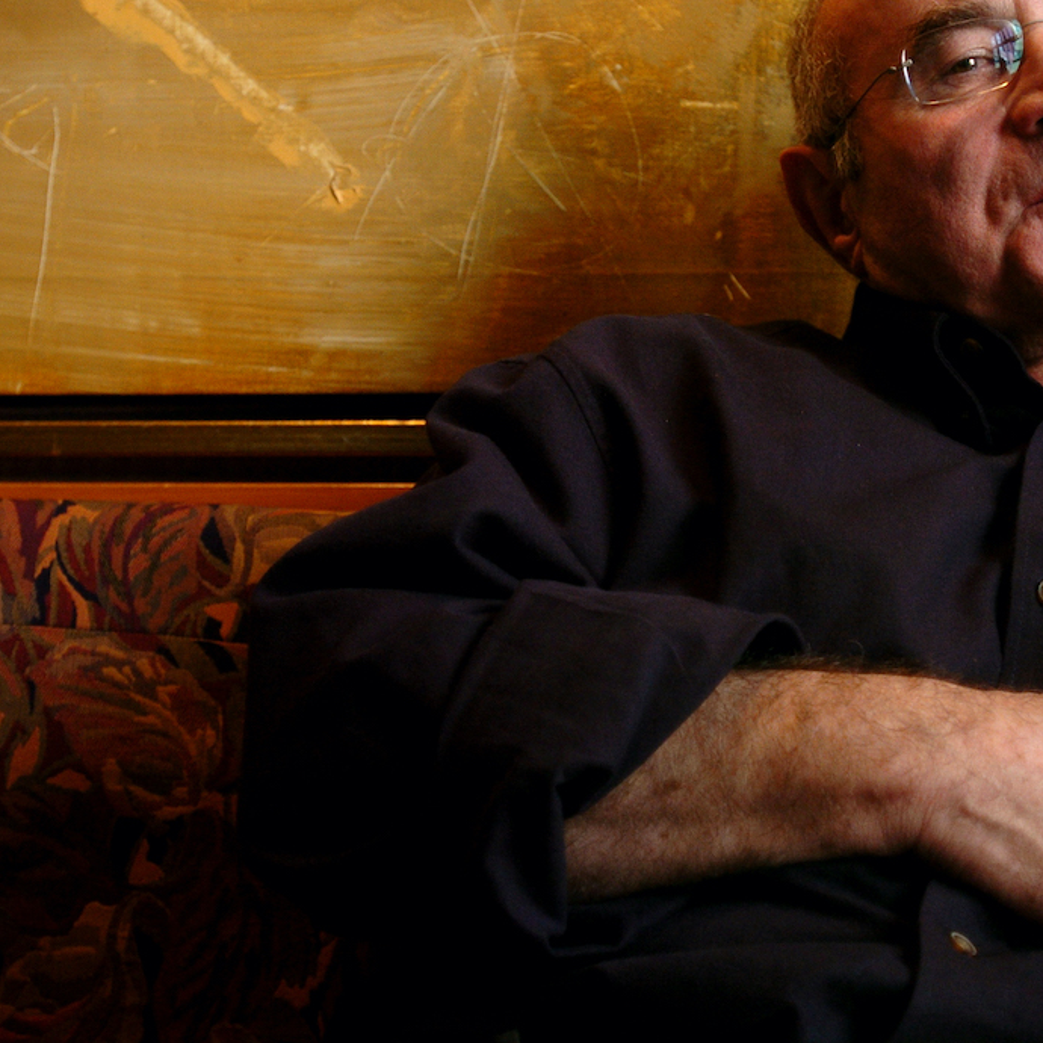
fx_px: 2114
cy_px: 450
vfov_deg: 27.7
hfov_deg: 27.7
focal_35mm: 62
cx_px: 633
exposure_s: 1/60
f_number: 2.8
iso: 400
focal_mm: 28
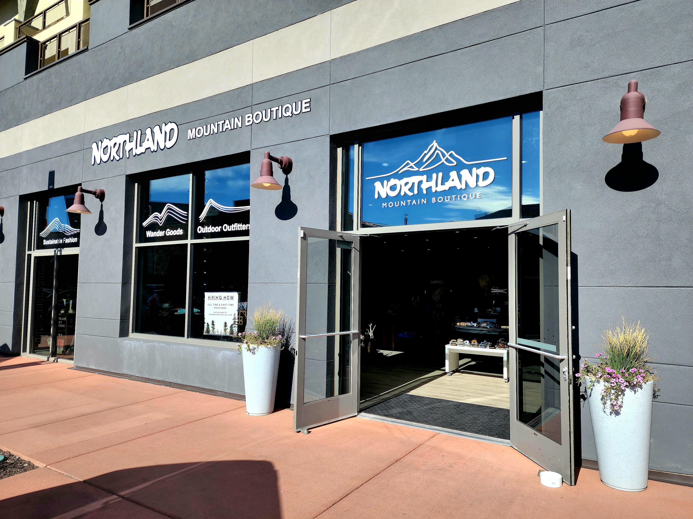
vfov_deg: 58.9
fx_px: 460
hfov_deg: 73.9
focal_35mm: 23
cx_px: 346
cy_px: 260
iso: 12
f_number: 1.8
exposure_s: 1/1000
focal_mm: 6.4
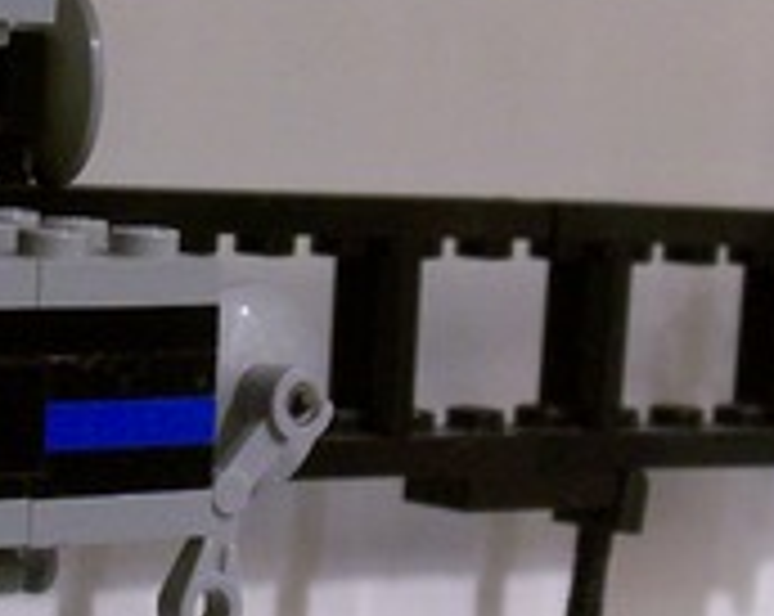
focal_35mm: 193
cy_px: 220
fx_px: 4414
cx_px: 270
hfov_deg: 10.0
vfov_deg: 8.0
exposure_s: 1/30.6
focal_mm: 8.7
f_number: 3.2
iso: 160
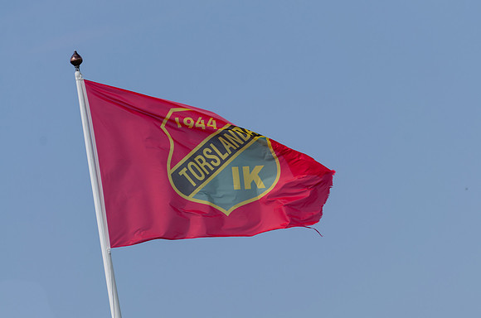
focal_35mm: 450
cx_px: 240
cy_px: 159
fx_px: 5999
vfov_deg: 3.0
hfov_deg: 4.6
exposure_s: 1/800
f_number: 5.6
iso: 100
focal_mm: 300
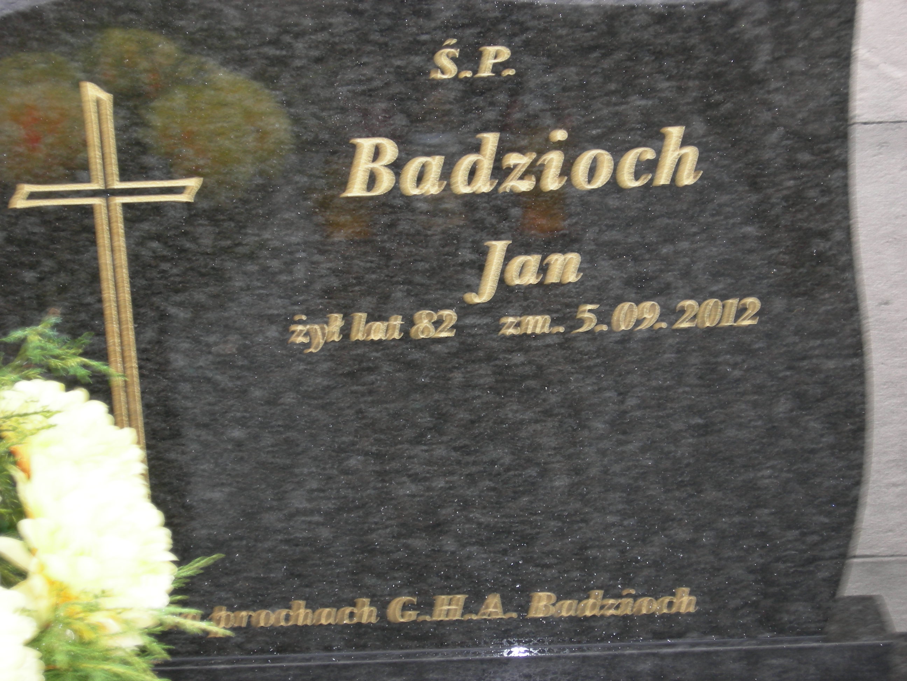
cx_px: 454
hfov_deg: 23.0
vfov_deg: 17.4
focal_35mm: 85
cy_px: 340
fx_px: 2227
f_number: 4.1
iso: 64
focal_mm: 17.7
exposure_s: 1/30
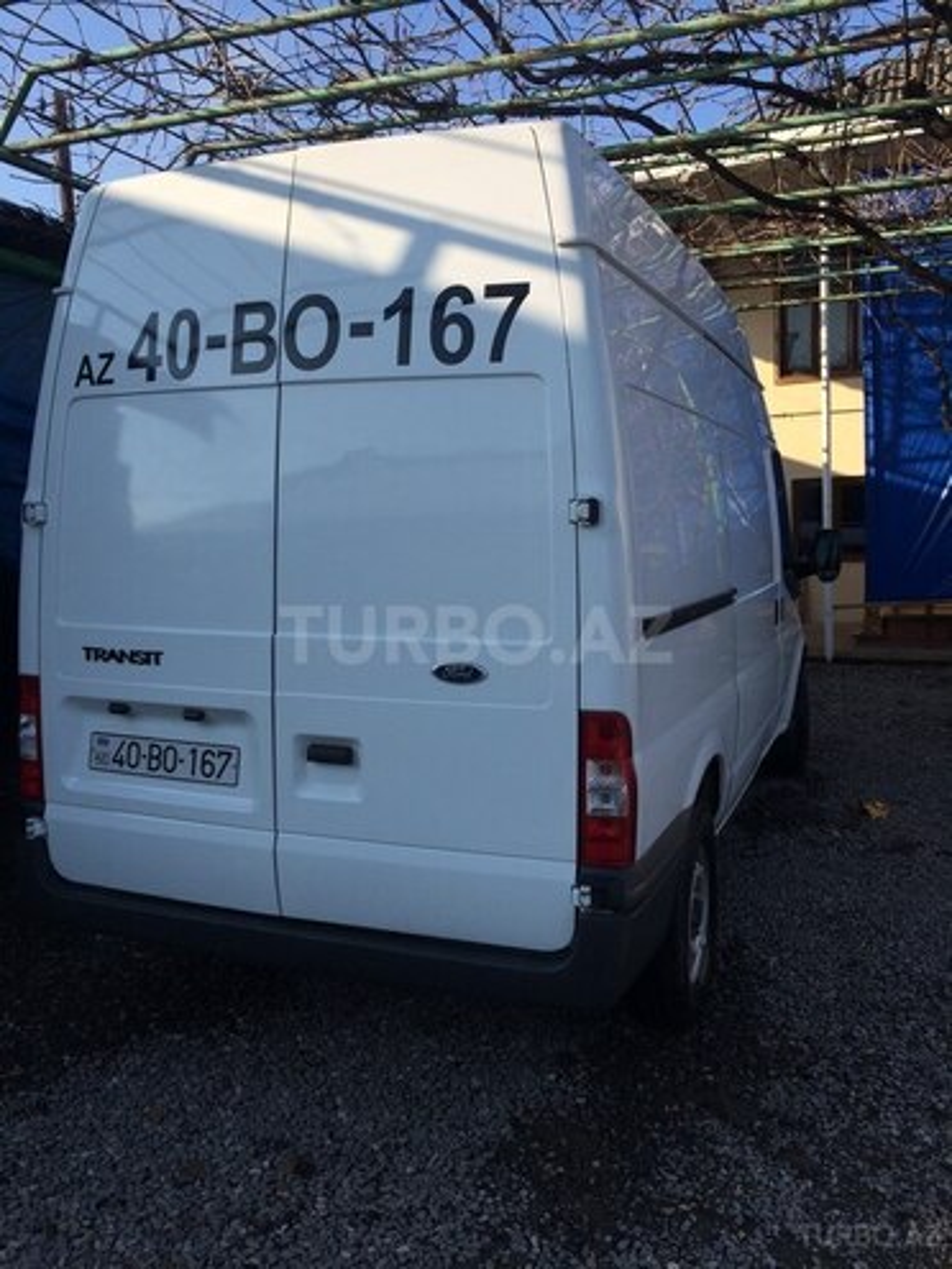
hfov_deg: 48.2
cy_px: 634
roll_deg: +3.3
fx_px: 1063
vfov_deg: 61.7
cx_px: 476
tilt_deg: -6.2
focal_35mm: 29
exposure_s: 1/1244
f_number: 2.2
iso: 32
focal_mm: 4.15
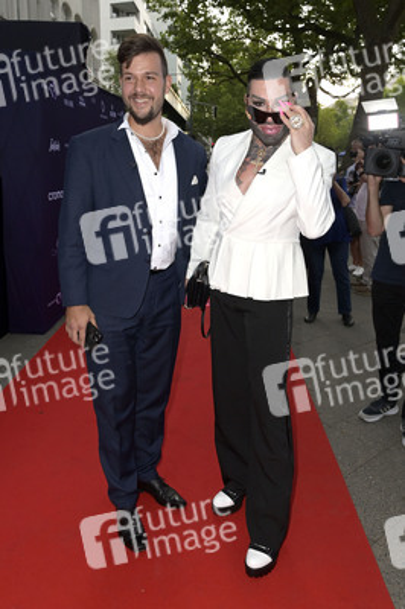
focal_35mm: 31
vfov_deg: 60.3
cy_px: 304
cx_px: 202
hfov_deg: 42.3
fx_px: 524
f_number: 5.6
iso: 1000
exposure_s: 1/250
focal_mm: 31
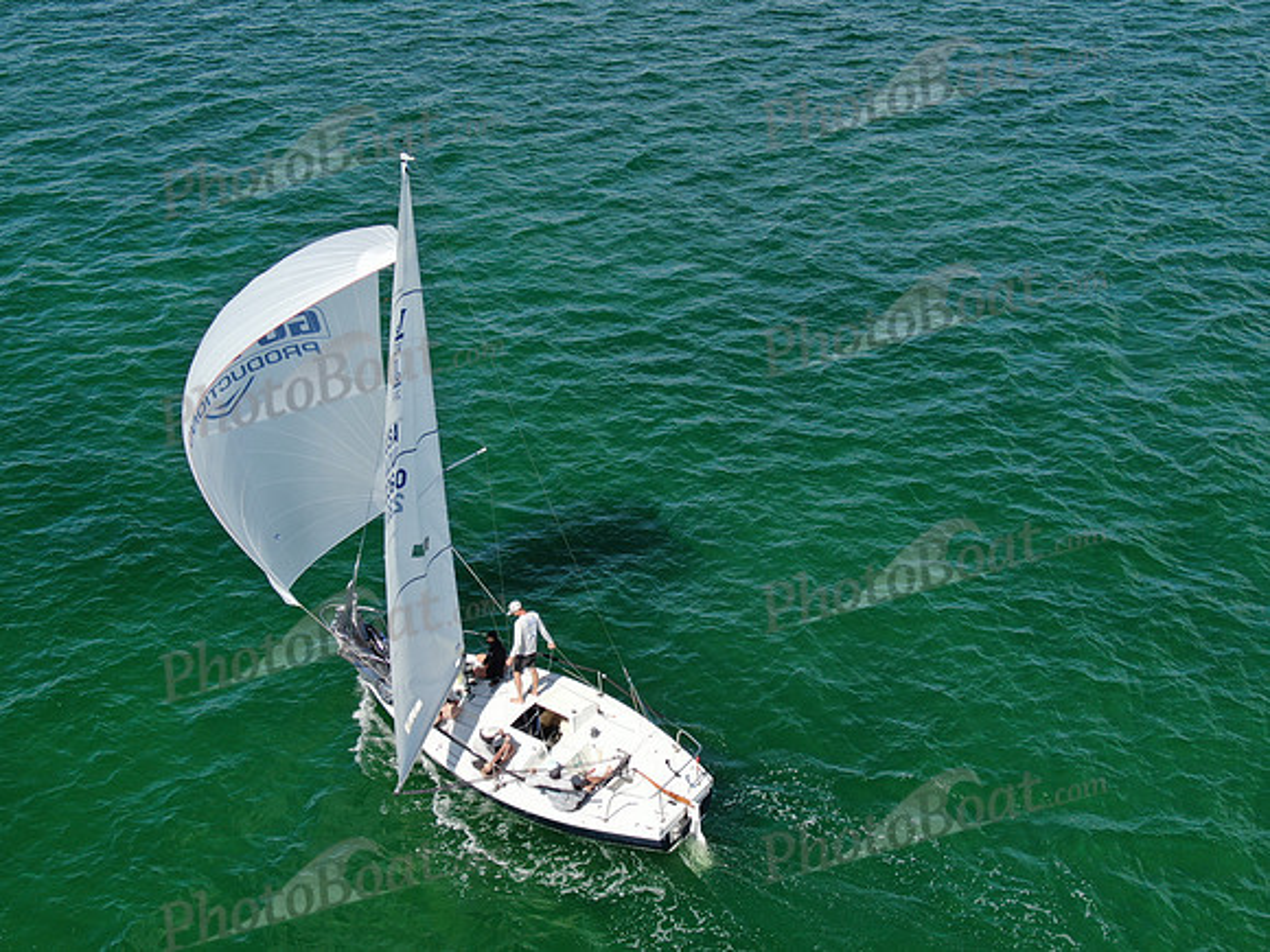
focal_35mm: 48
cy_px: 476
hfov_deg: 39.7
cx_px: 635
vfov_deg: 30.3
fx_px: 1761
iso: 100
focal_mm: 8.6
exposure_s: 1/640
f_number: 3.8
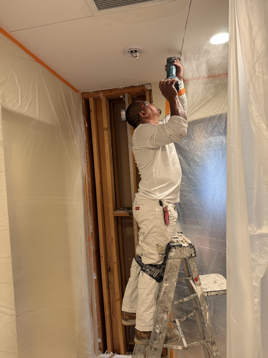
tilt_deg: -0.6
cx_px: 134
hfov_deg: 56.8
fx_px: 248
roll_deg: +4.1
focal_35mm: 24
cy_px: 179
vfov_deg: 71.6
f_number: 1.78
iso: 200
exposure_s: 1/60
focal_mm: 6.76
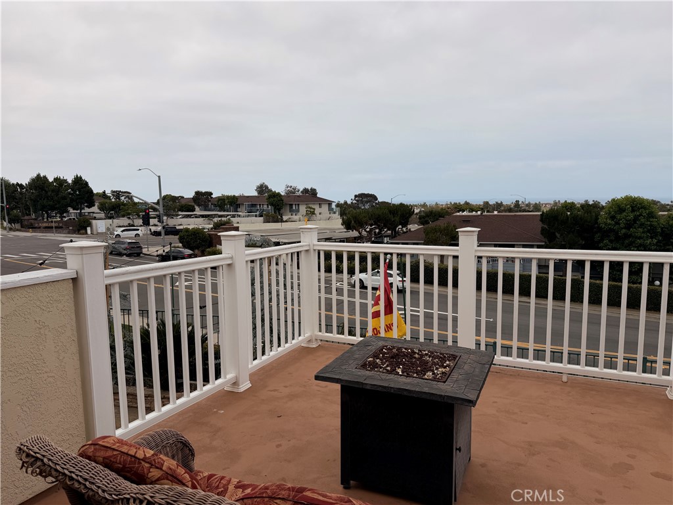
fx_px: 467
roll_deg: +0.5
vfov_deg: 56.8
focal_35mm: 24
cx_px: 336
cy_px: 252
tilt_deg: -6.7
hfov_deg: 71.6
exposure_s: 1/9091
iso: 80
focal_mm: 6.76
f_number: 1.78
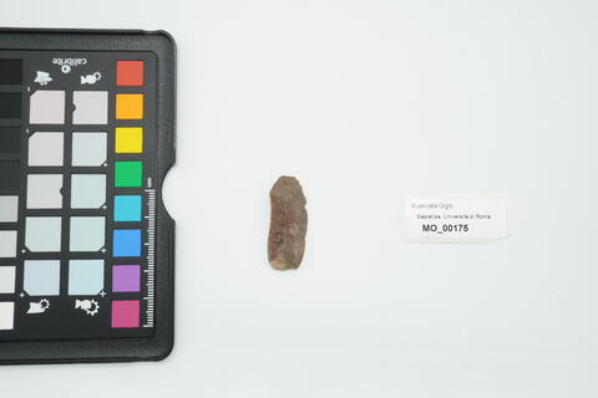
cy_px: 199
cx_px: 299
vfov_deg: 38.4
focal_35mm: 34
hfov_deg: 55.1
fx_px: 573
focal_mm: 23
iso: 100
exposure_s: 1/10
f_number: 16
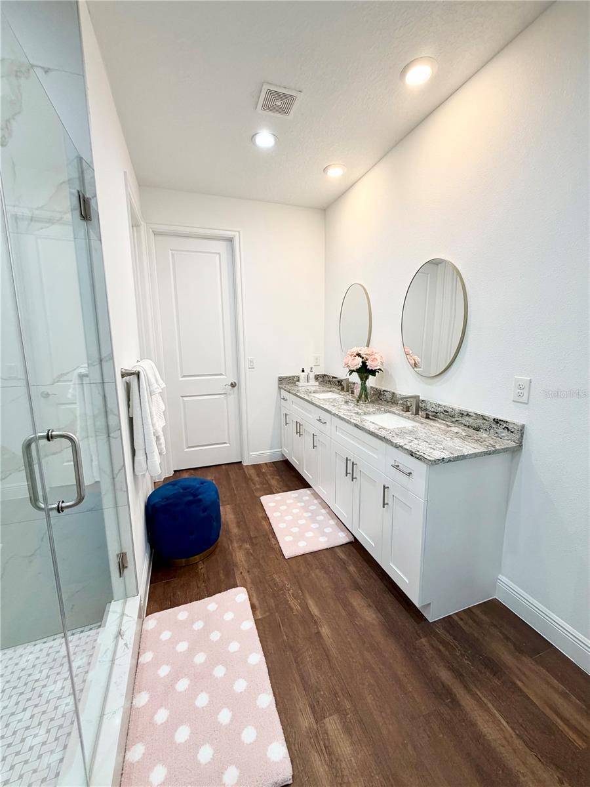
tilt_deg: -9.9
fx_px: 318
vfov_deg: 102.1
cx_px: 295
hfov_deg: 85.7
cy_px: 394
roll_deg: +0.8
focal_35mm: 14
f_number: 2.2
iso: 160
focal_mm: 2.22
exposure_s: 1/120
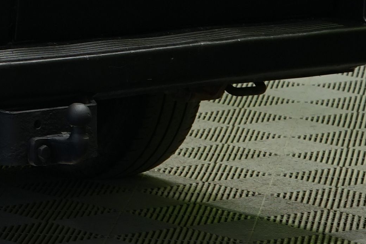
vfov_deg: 3.7
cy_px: -315
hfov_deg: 5.4
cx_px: -417
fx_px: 3772
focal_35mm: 371
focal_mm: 64
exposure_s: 1/20
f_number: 5
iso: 500
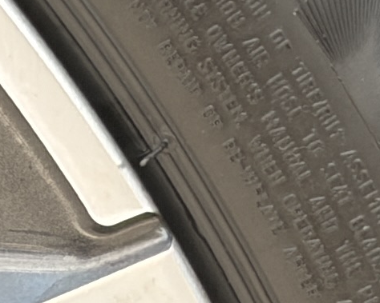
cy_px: 949
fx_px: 4858
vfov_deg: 3.5
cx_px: -572
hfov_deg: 4.4
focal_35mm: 432
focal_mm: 5.96
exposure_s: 1/602
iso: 50
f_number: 1.6
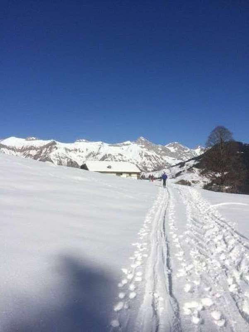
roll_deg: +5.6
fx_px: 278
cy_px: 166
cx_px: 124
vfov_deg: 61.7
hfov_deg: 48.2
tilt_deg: +6.8
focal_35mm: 29
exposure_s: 1/5882
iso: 32
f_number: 2.2
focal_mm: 4.15
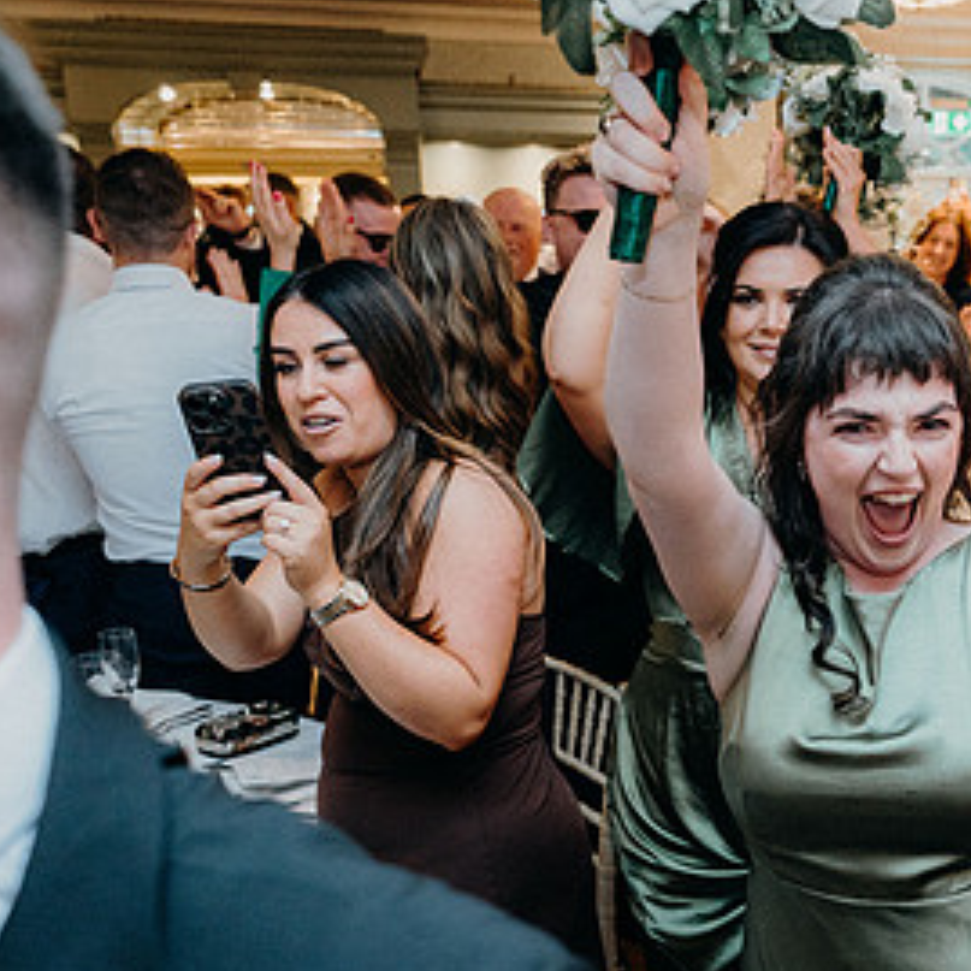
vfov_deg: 38.1
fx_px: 1396
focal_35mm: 44
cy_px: 619
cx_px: 837
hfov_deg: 36.4
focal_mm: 24
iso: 2500
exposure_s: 1/160
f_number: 3.5
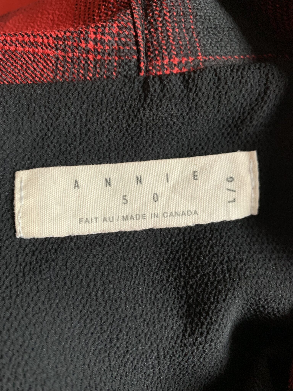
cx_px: 146
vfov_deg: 67.3
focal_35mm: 26
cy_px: 196
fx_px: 293
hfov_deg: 53.1
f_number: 1.8
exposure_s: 1/30
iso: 320
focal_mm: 4.25
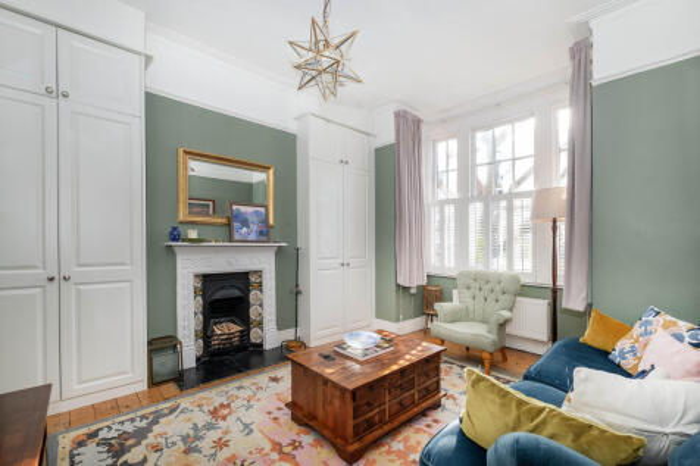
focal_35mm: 15
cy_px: 233
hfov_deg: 100.4
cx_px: 350
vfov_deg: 77.3
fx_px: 292
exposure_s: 1/80
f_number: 6.4
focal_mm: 10
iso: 400
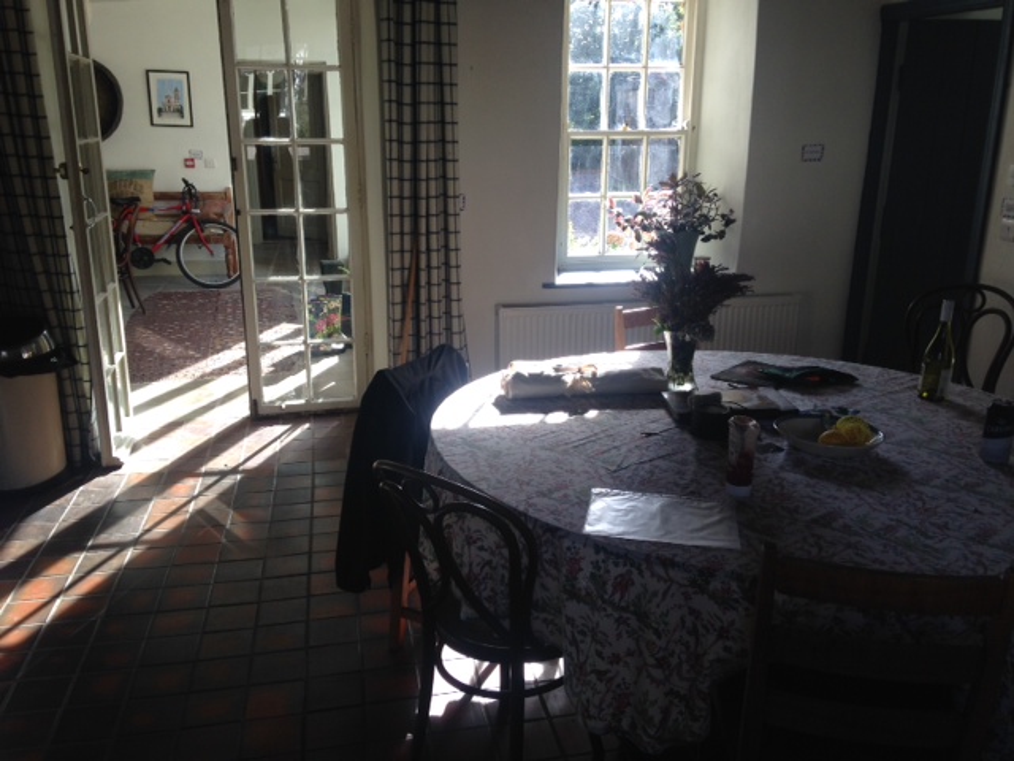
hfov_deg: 55.4
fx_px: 967
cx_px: 507
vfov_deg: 42.9
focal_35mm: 33
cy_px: 380
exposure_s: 1/124
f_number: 2.4
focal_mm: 4.12
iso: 50
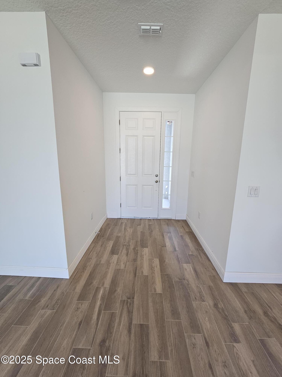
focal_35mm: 13
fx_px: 141
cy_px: 188
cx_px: 141
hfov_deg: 89.9
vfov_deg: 106.2
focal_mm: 2.2
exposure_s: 1/60
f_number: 2.2
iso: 64
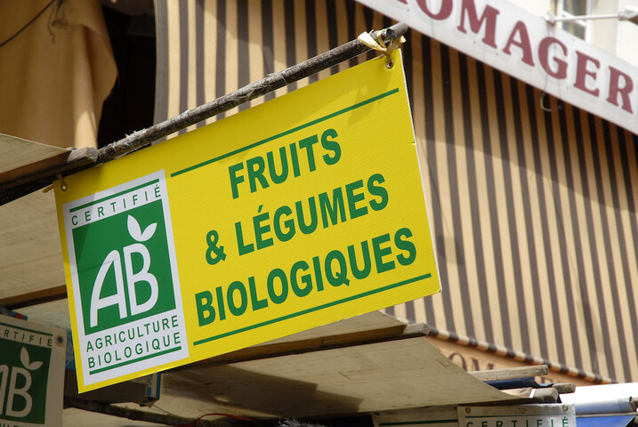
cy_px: 214
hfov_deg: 19.4
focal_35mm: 105
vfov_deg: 13.1
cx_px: 319
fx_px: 1863
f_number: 8
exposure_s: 1/250
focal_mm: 70
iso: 200
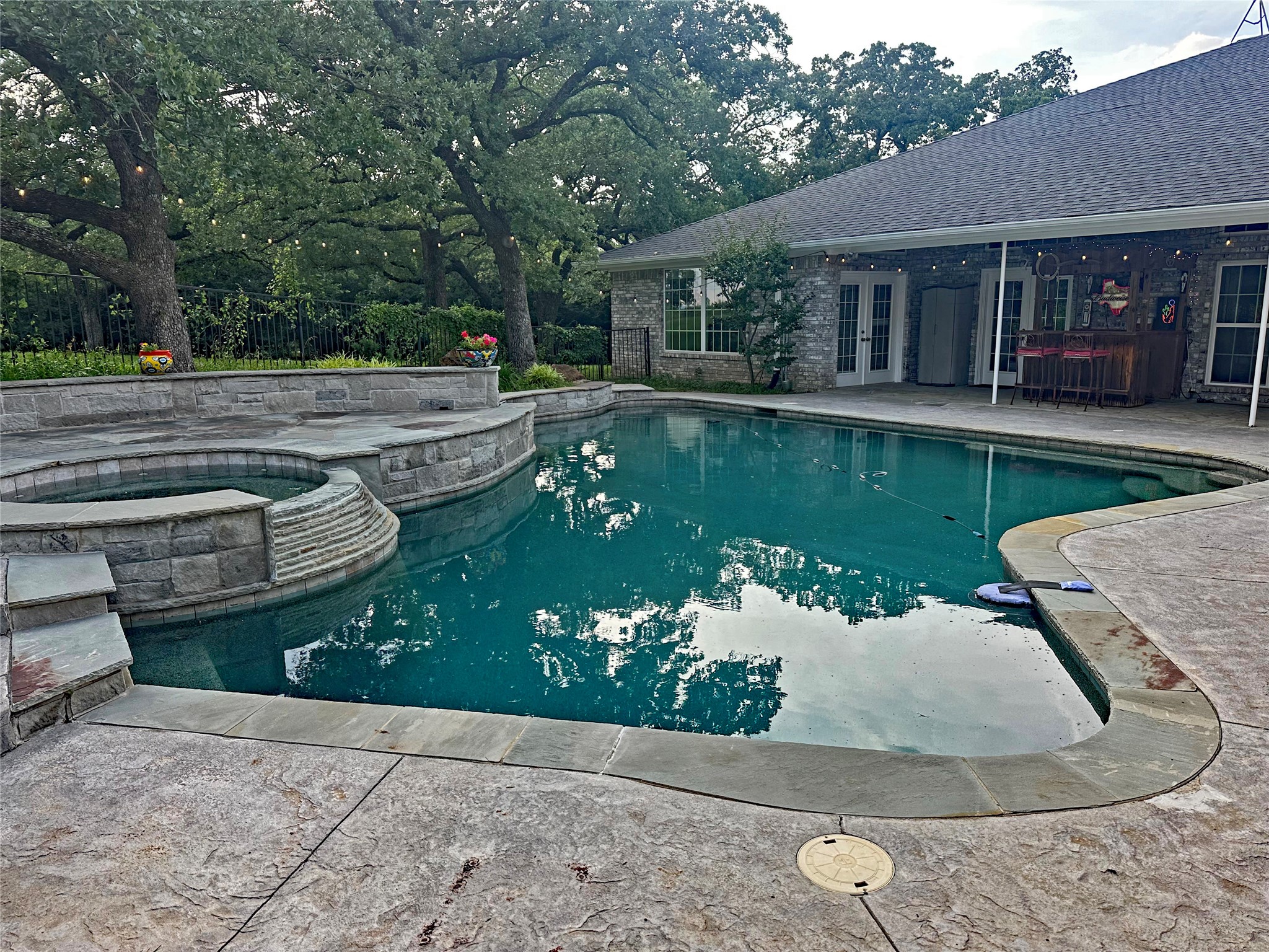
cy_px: 476
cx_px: 634
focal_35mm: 24
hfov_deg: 71.6
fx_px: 880
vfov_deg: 56.8
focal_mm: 6.86
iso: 80
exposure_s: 1/822
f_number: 1.78
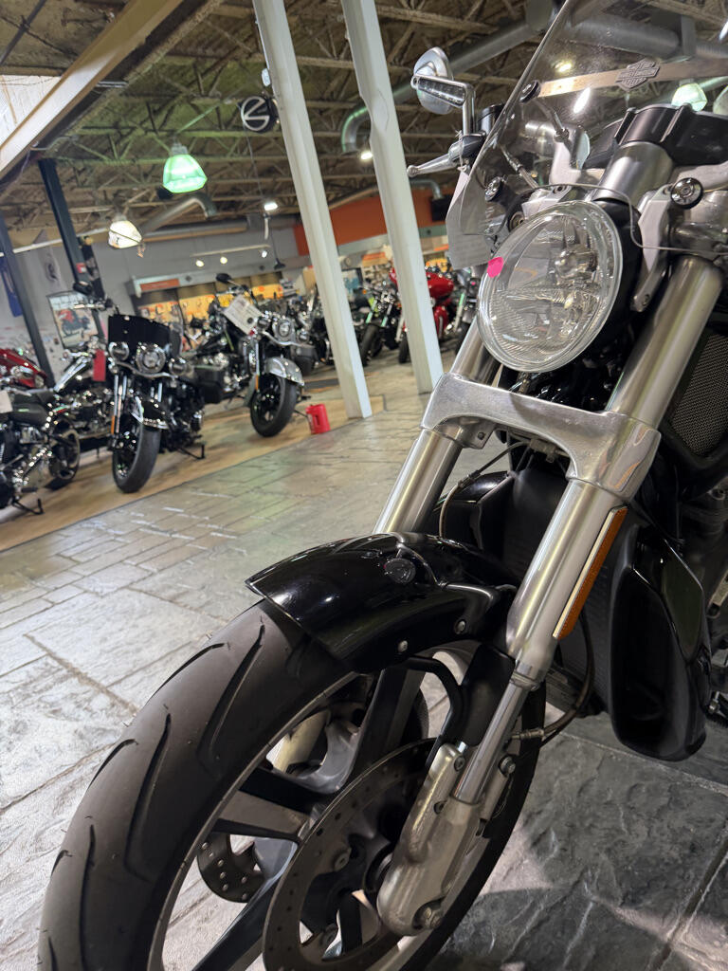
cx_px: 364
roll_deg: +7.5
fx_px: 673
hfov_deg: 56.8
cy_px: 486
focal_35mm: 24
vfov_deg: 71.6
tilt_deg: -13.1
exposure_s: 1/60
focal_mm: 6.76
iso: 125
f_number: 1.78
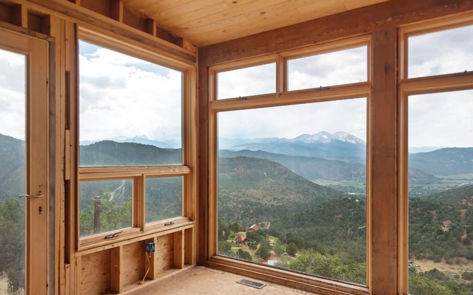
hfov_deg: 70.4
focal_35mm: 26
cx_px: 233
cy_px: 158
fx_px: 335
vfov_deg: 47.5
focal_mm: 25
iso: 100
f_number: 7.1
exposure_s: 1/8
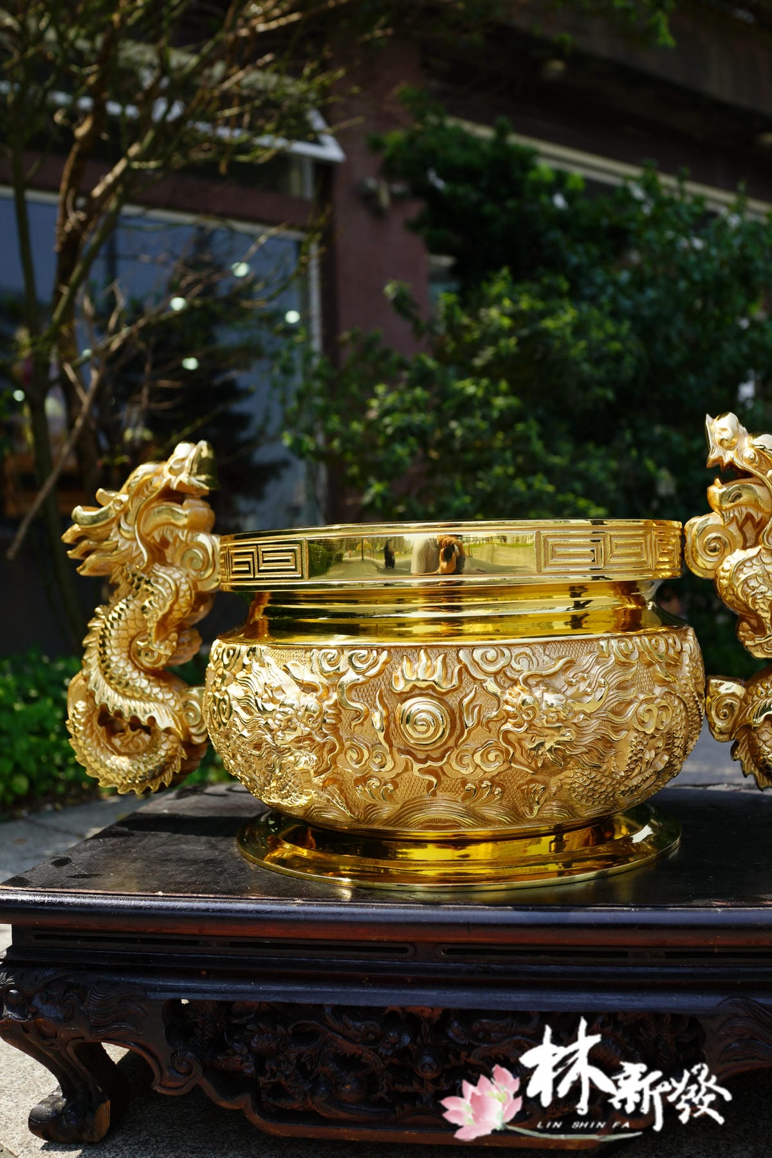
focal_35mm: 35
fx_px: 1126
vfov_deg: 54.4
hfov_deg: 37.9
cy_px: 579
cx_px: 386
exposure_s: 1/1000
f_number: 4.5
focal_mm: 35
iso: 200
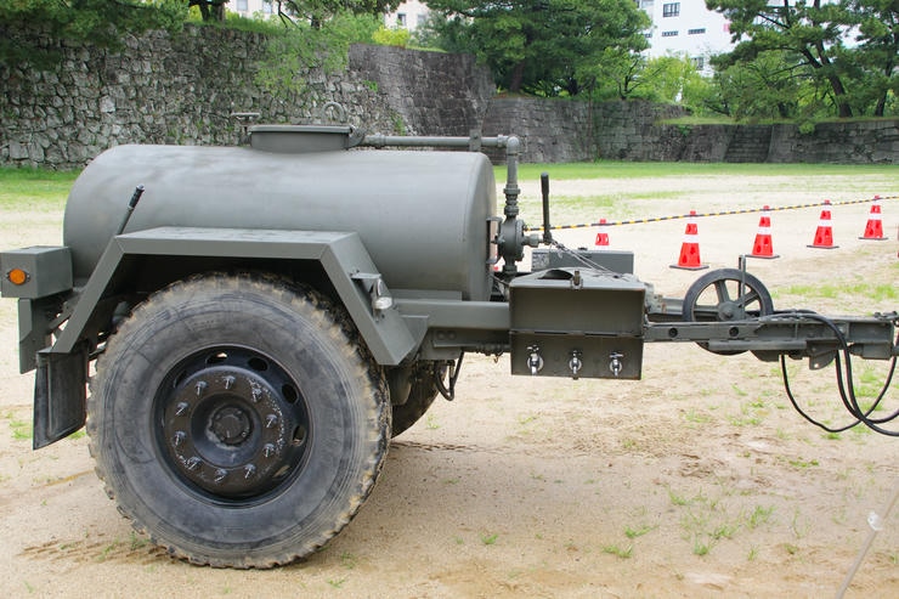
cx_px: 450
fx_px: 1148
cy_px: 300
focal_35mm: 46
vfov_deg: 29.2
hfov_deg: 42.8
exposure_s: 1/250
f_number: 8
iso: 1000
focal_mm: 30
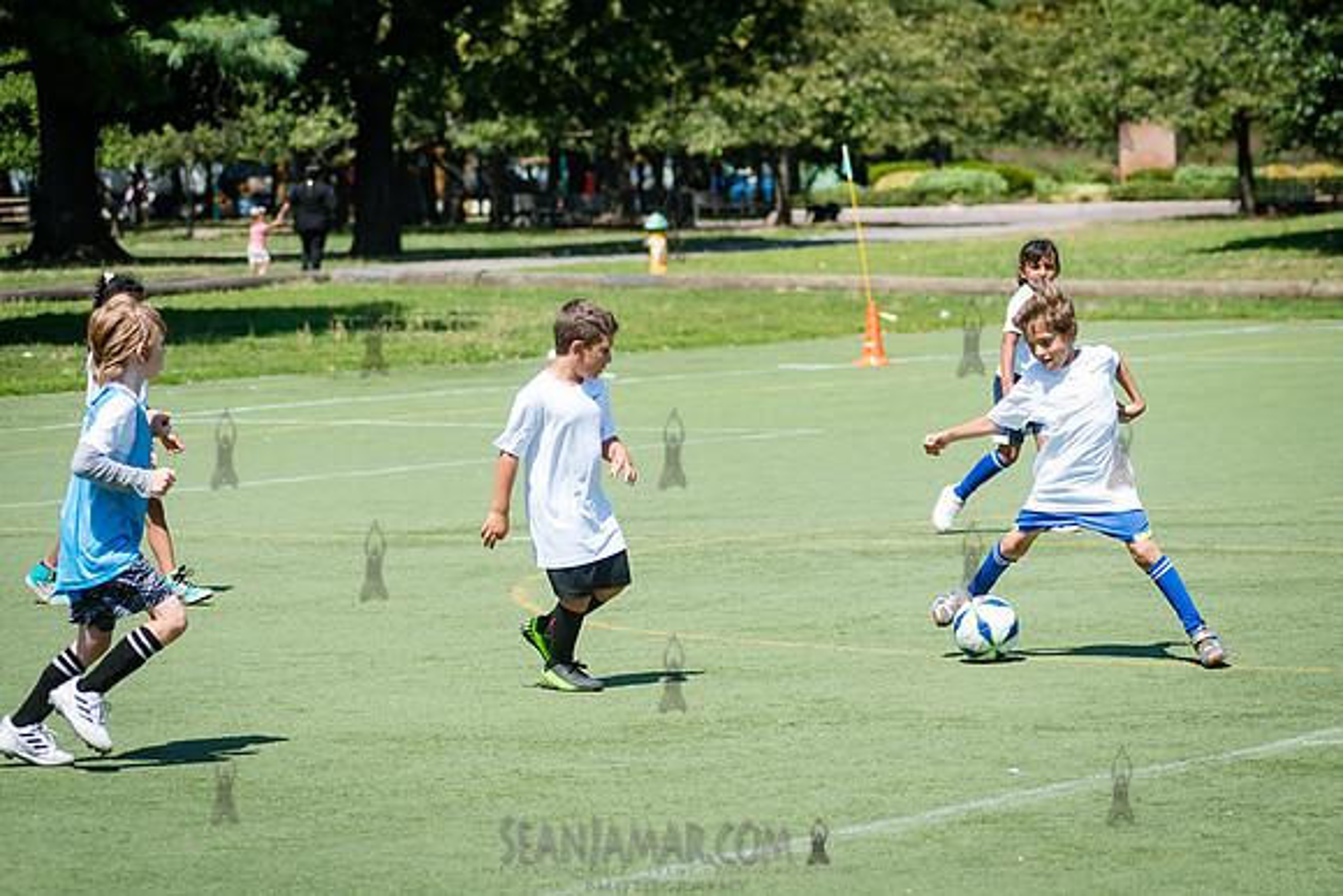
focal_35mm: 144
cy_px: 560
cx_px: 1044
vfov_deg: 9.5
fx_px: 5365
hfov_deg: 14.2
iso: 200
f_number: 4
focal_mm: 92
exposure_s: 1/1250
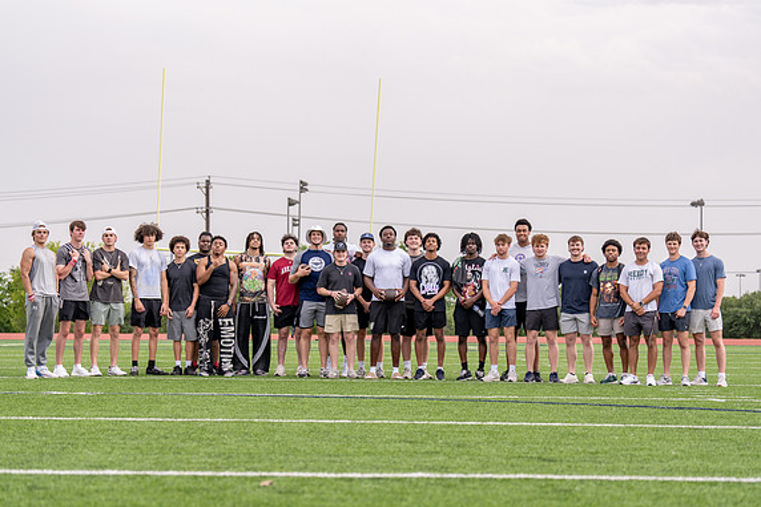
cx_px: 364
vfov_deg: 15.9
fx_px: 1817
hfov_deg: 23.6
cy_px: 306
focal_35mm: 86
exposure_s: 1/640
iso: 100
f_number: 2.8
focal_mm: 70
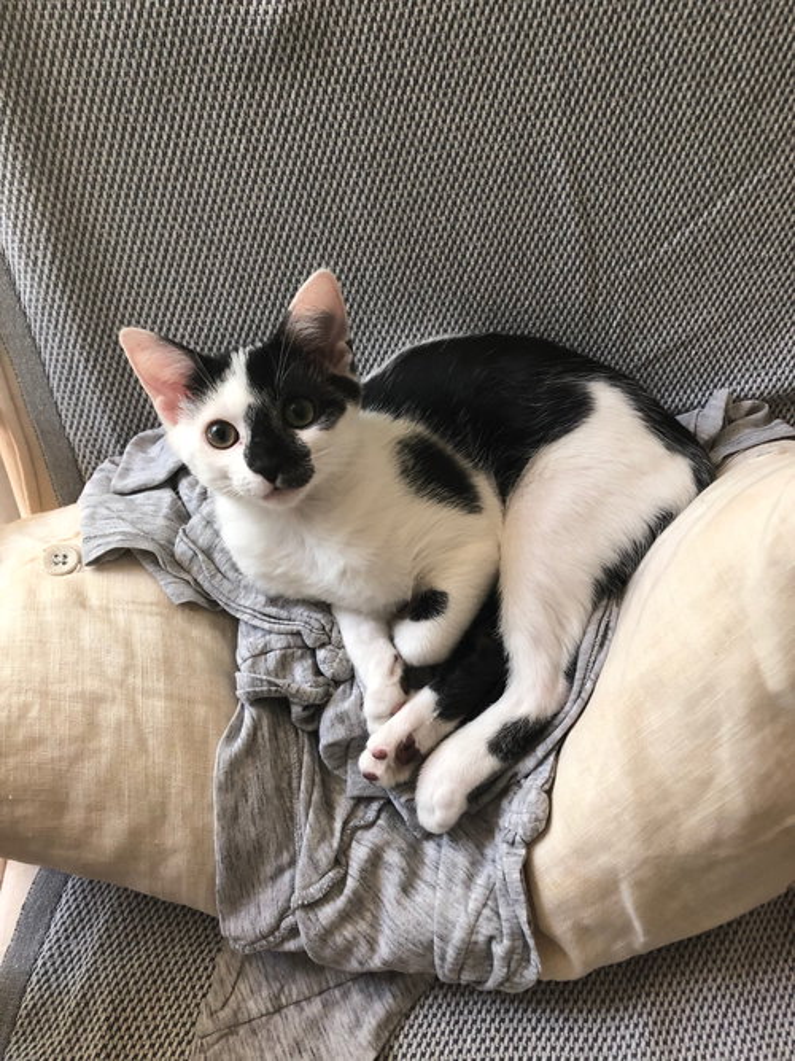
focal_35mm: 28
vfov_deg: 63.5
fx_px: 858
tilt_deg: -53.6
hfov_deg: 49.7
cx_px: 398
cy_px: 530
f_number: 1.8
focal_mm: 3.99
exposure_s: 1/15
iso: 64
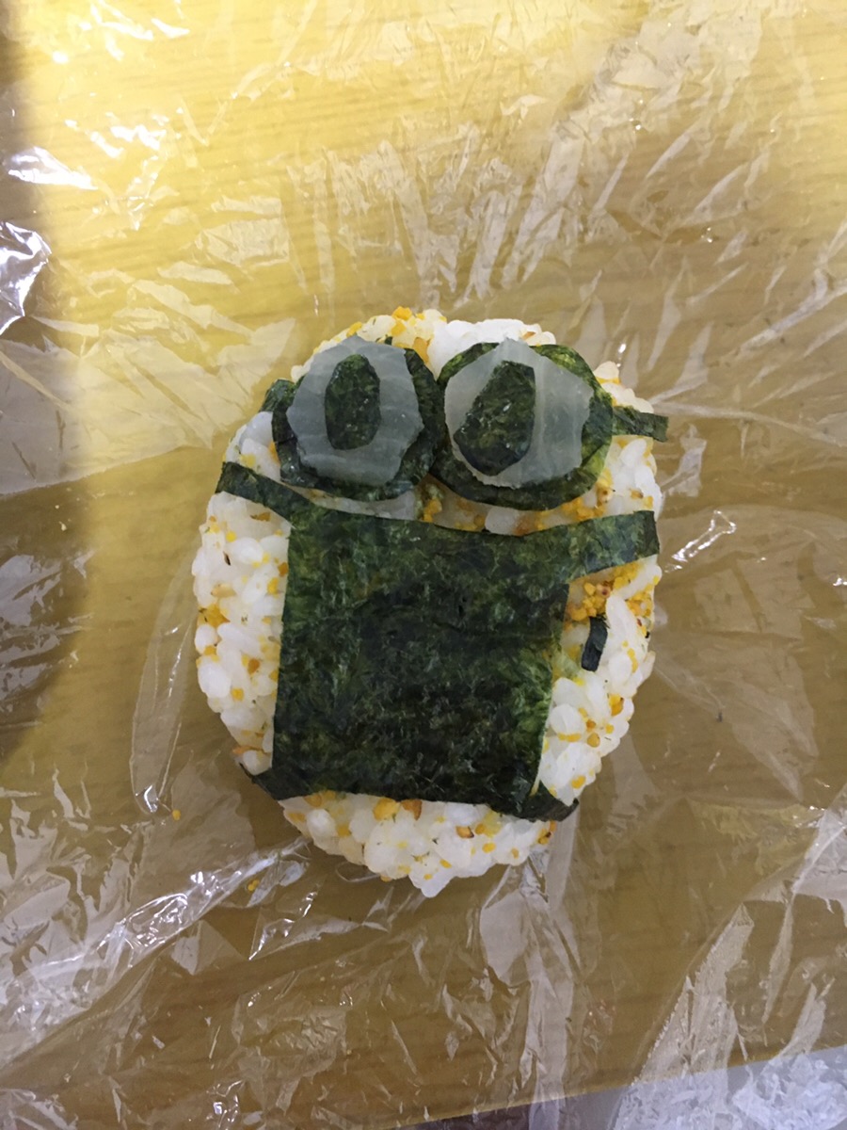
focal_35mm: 29
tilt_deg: -78.0
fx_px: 946
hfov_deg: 48.2
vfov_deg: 61.7
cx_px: 424
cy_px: 565
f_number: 2.2
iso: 200
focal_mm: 4.15
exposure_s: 1/15
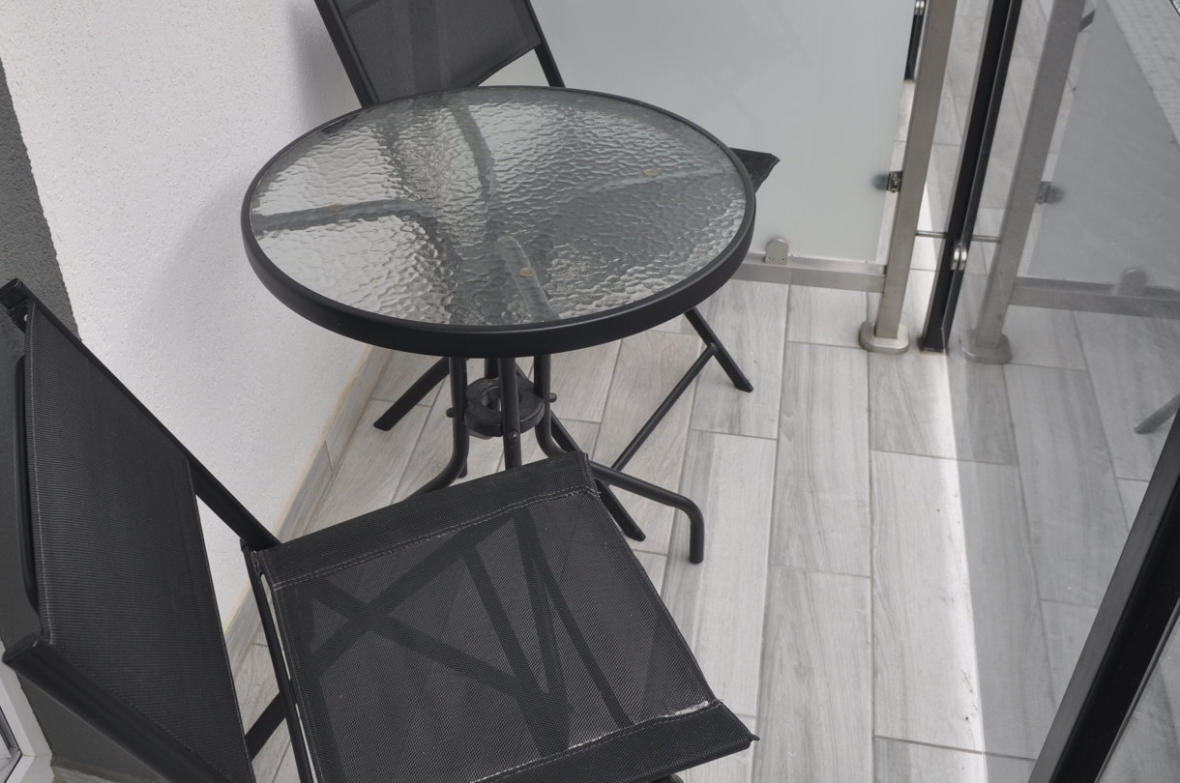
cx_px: 433
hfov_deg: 52.5
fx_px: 1178
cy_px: 392
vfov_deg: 36.8
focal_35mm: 36
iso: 200
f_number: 6.3
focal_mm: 18
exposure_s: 1/160
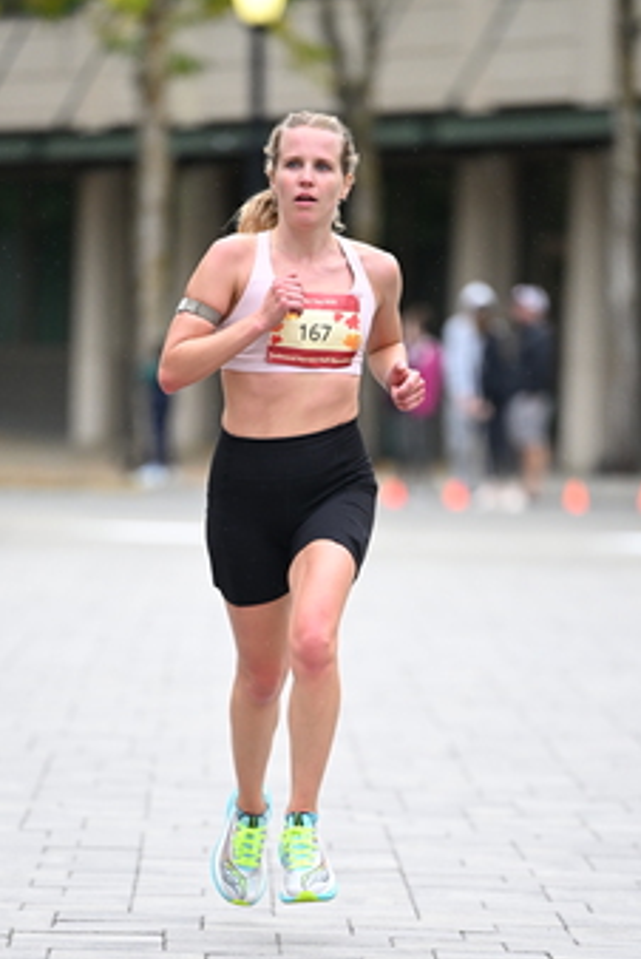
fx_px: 8662
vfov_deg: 6.3
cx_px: 288
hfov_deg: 4.2
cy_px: 675
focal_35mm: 325
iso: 1250
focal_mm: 200
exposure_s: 1/1600
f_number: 2.8
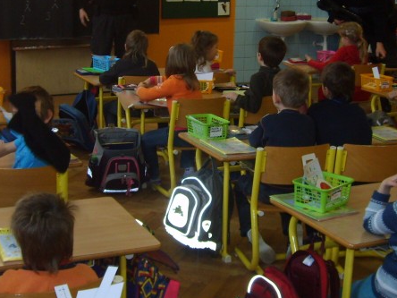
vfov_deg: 23.2
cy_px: 105
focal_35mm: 63
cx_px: 183
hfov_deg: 30.7
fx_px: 723
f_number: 2.8
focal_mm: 5.8
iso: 100
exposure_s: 1/45
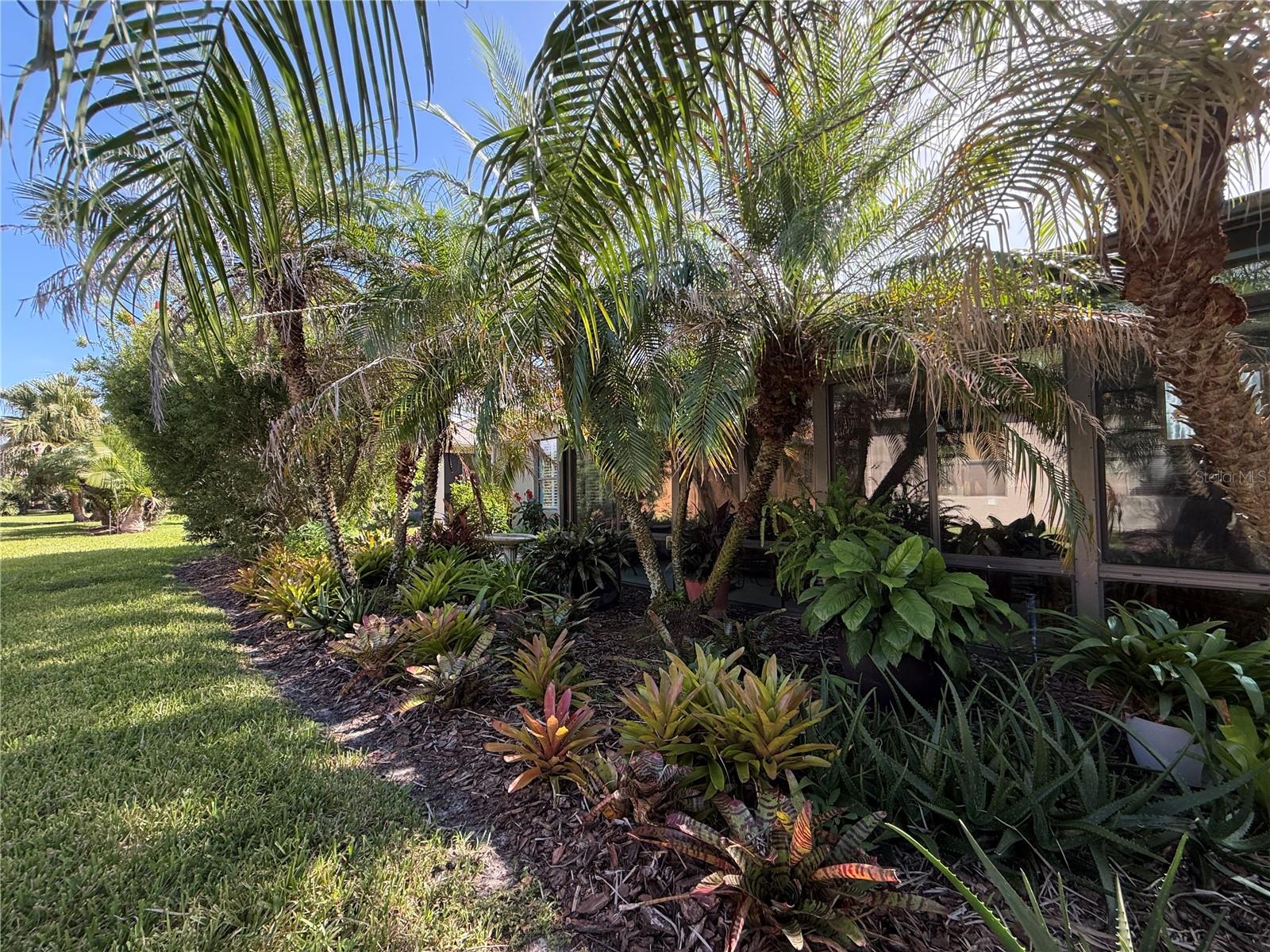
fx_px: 514
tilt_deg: +2.6
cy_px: 476
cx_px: 635
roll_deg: +0.8
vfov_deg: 85.7
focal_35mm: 14
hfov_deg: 102.1
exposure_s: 1/403
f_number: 2.2
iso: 64
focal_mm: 2.22
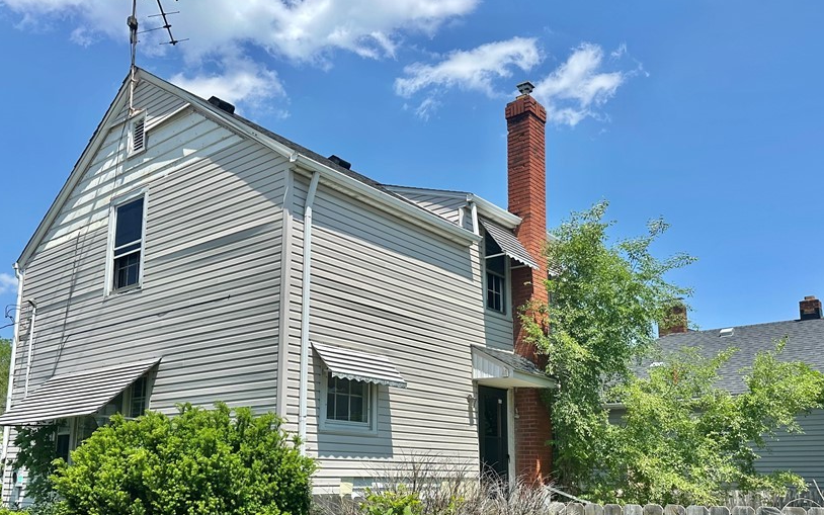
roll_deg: -1.2
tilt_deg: +10.2
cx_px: 400
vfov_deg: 38.9
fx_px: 719
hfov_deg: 59.6
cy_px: 353
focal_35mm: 32
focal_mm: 6.86
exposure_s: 1/4762
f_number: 1.78
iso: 80
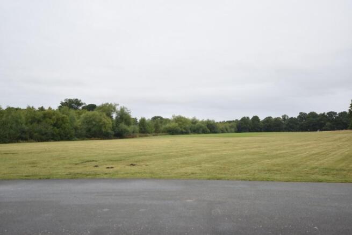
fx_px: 293
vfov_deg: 43.6
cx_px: 176
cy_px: 118
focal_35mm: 30
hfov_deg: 61.9
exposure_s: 1/800
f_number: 3.5
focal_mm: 20
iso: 100
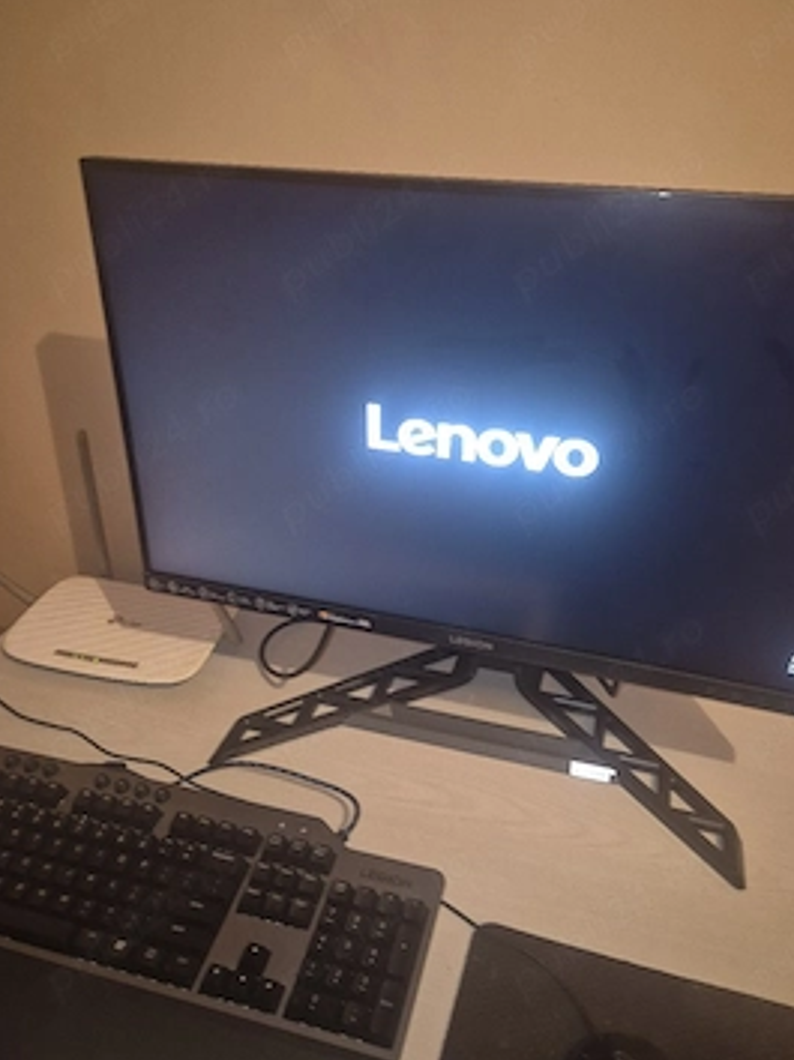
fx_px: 796
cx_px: 434
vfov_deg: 67.3
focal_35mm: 26
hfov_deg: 52.9
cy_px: 491
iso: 125
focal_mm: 5.4
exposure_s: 1/10
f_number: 1.8
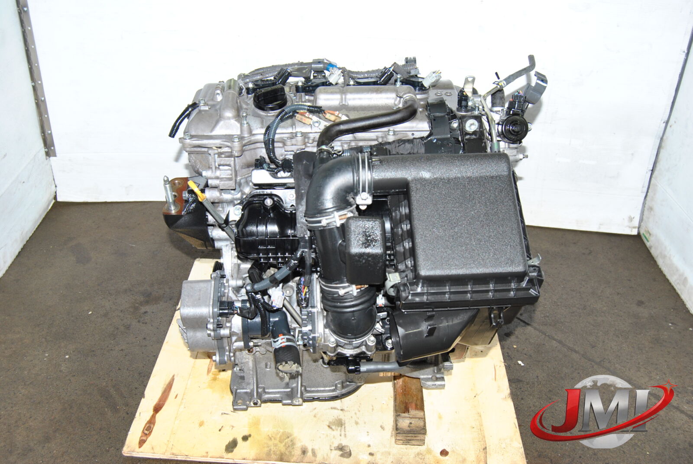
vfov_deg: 37.0
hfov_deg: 53.1
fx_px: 694
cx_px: 346
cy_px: 232
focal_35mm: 36
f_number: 6.3
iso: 400
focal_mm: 24
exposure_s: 1/200
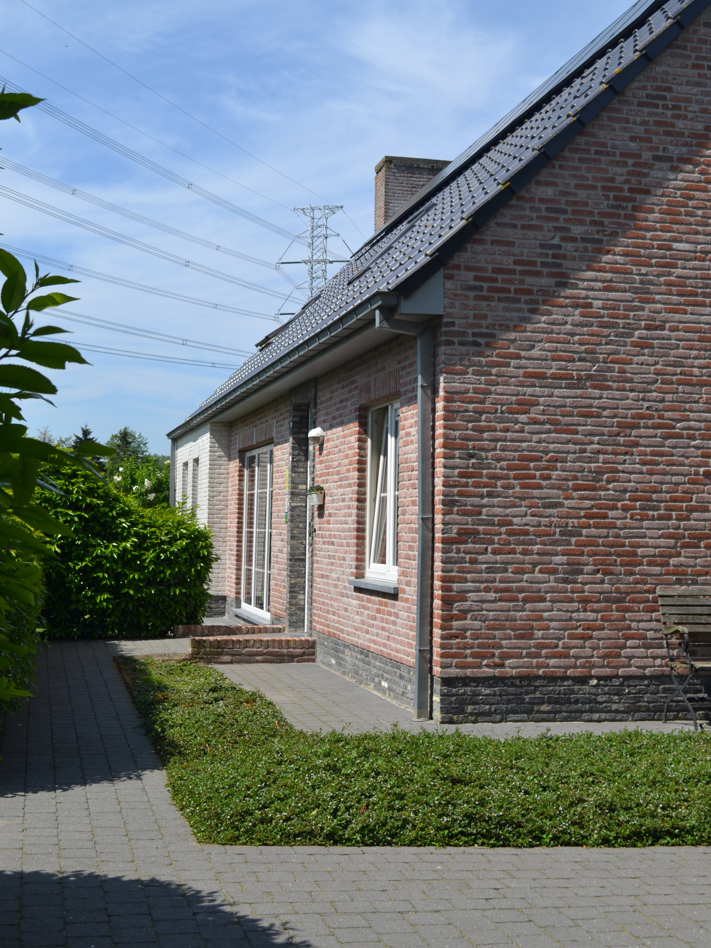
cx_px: 352
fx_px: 1302
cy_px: 415
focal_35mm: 48
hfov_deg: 30.5
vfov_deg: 39.9
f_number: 8
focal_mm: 29
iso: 100
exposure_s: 1/250
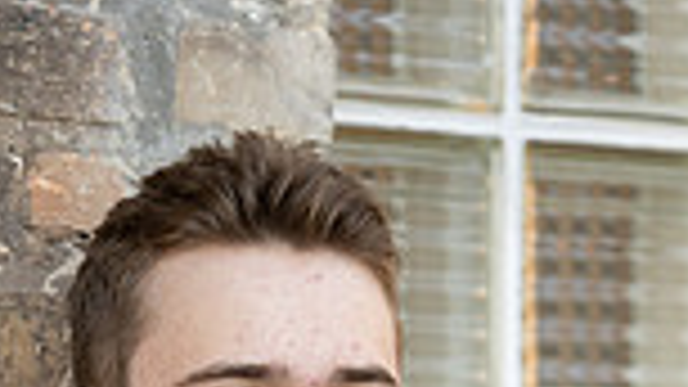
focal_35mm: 262
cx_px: 261
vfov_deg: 4.5
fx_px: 4779
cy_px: 1008
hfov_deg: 8.2
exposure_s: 1/160
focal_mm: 85
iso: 100
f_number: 1.8
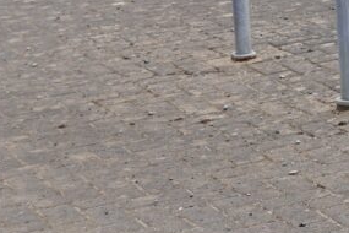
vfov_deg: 8.1
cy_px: -63
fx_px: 1619
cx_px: 786
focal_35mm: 167
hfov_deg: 10.8
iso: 100
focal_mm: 34
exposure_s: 1/125
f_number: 9
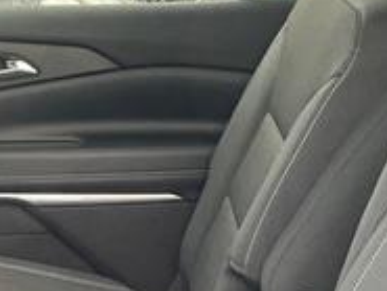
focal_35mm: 90
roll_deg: -1.6
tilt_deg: -21.3
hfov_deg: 21.3
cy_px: 247
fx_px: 1007
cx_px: 46
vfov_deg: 16.3
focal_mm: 4.2
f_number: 1.6
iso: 500
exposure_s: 1/40
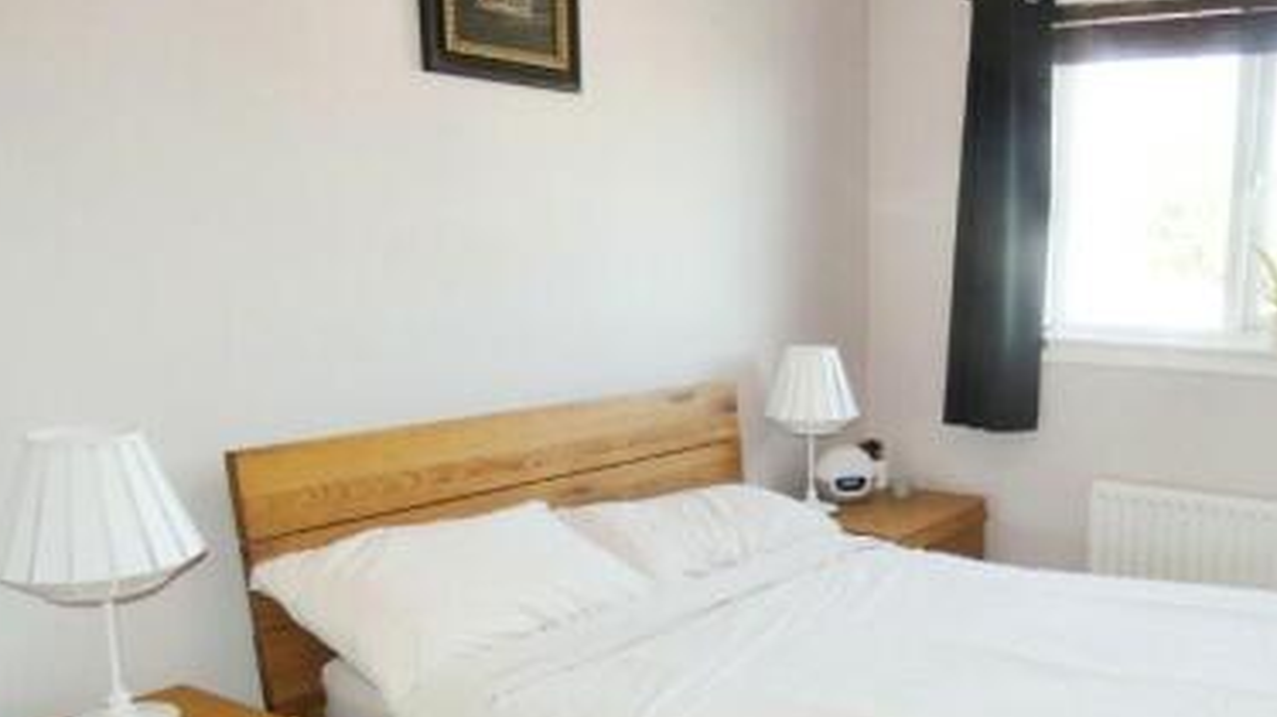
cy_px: 507
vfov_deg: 34.1
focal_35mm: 34
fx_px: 1151
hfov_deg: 55.6
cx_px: 941
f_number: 2.8
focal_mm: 3.6
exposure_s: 1/60
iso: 125
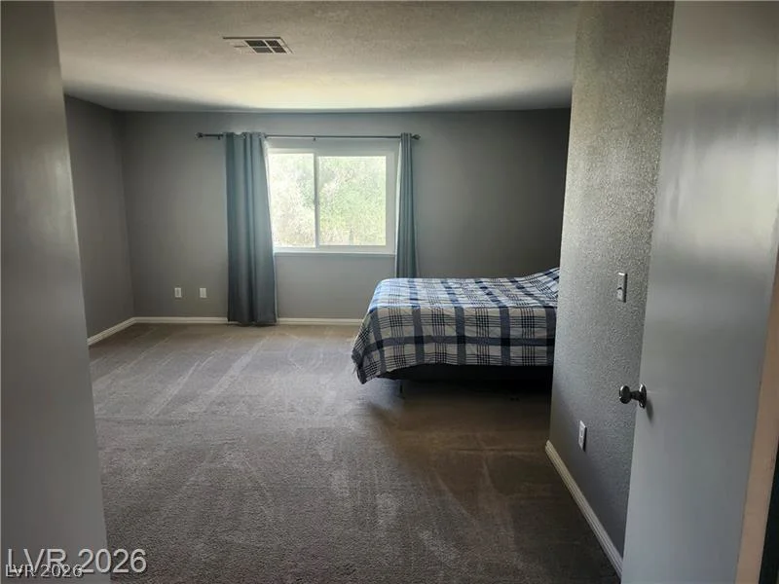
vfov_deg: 58.9
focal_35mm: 23
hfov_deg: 73.9
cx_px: 390
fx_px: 518
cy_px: 292
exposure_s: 1/120
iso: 200
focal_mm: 5.54
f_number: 1.8
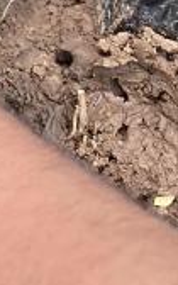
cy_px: -427
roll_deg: -2.5
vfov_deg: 10.2
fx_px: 1358
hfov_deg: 7.1
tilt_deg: -37.8
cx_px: -254
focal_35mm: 175
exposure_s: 1/337
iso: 32
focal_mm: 4.25
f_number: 1.8
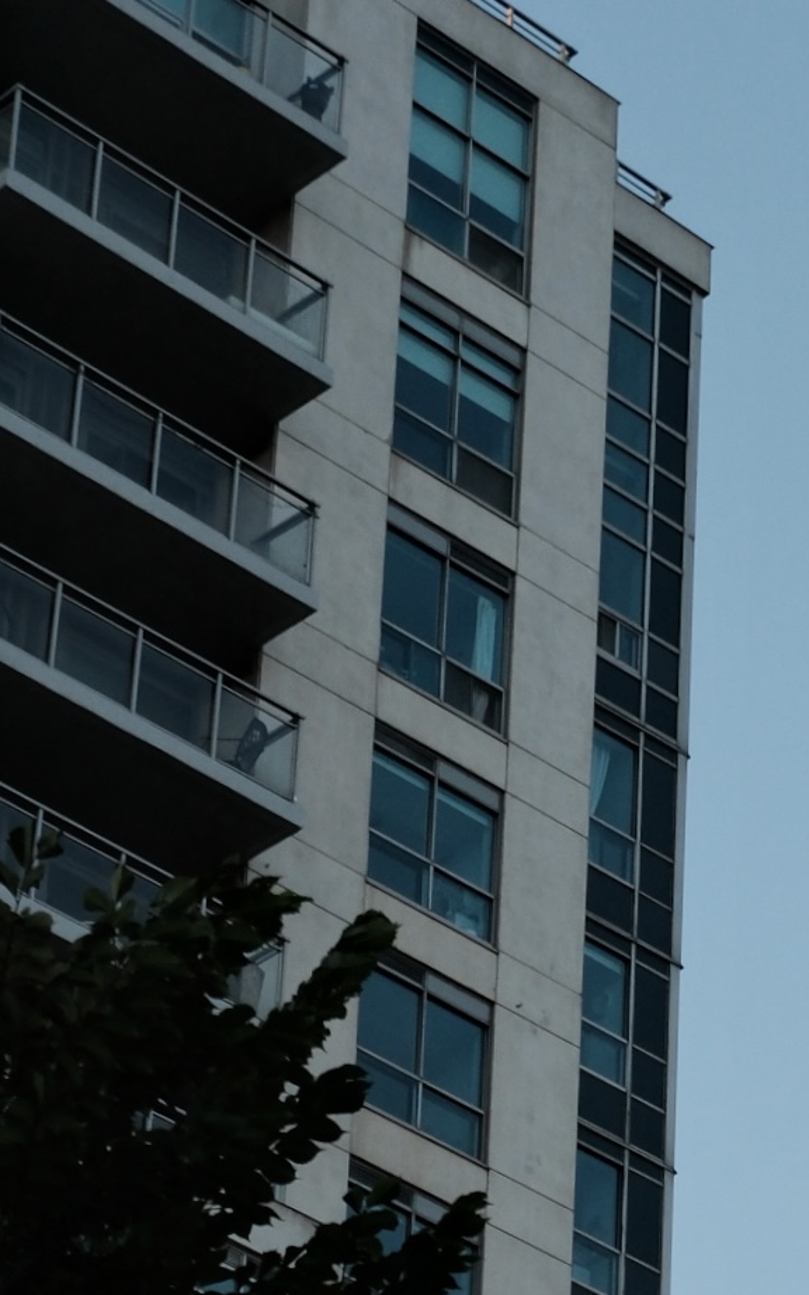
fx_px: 5505
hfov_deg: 8.3
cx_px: 1150
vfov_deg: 13.1
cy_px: 1485
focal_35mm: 156
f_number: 6.3
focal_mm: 33
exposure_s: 1/280
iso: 640
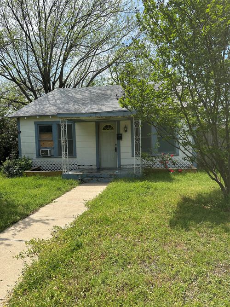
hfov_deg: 56.8
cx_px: 115
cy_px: 154
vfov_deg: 71.6
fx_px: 213
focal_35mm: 24
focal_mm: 6.86
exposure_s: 1/3717
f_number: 1.78
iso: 80
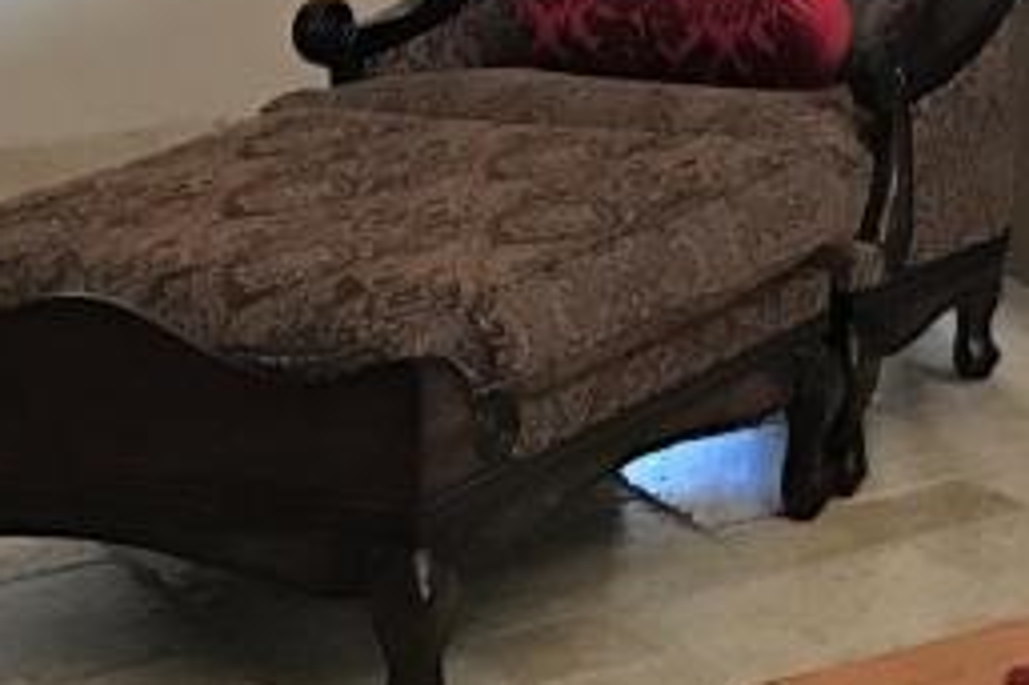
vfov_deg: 11.2
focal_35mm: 116
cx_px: 1878
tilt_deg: -4.3
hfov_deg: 15.2
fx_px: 3313
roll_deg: -0.2
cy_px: -445
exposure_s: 1/15
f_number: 1.8
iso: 50
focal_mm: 3.99
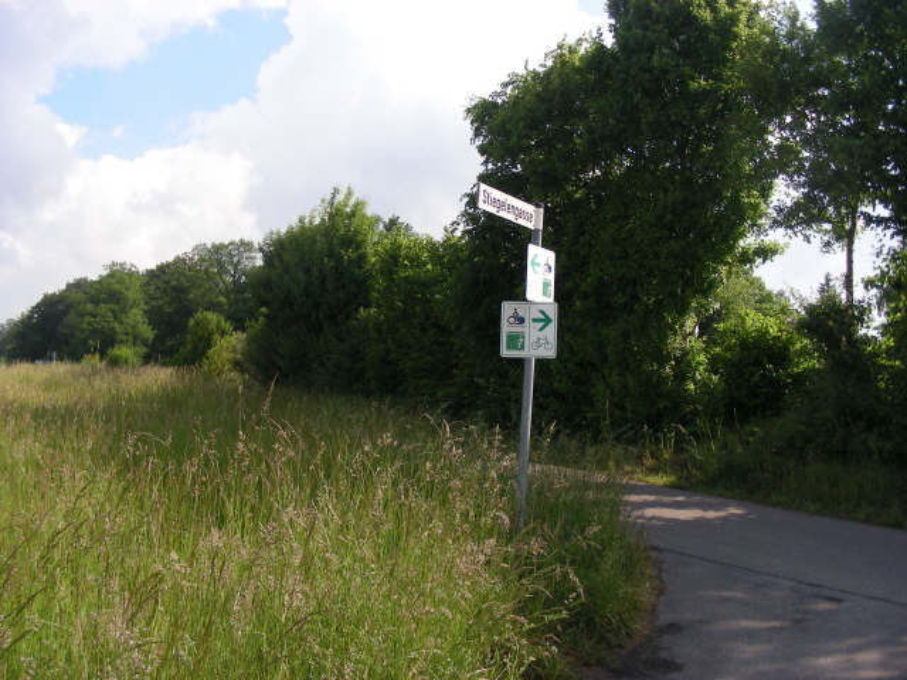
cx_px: 454
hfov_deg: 49.0
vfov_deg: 37.7
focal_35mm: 38
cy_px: 340
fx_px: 996
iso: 50
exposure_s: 1/114
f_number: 3.5
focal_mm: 6.3
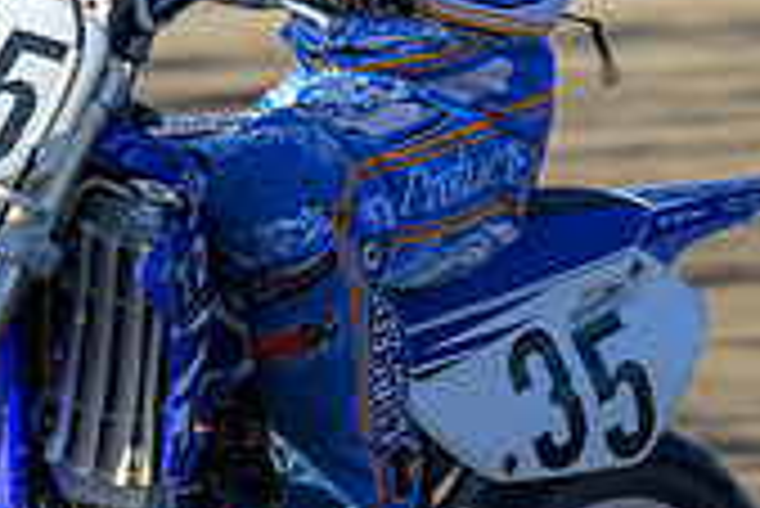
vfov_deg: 1.1
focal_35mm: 1223
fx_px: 25840
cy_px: 115
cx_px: -247
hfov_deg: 1.7
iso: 80
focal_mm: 195
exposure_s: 1/200
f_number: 5.6
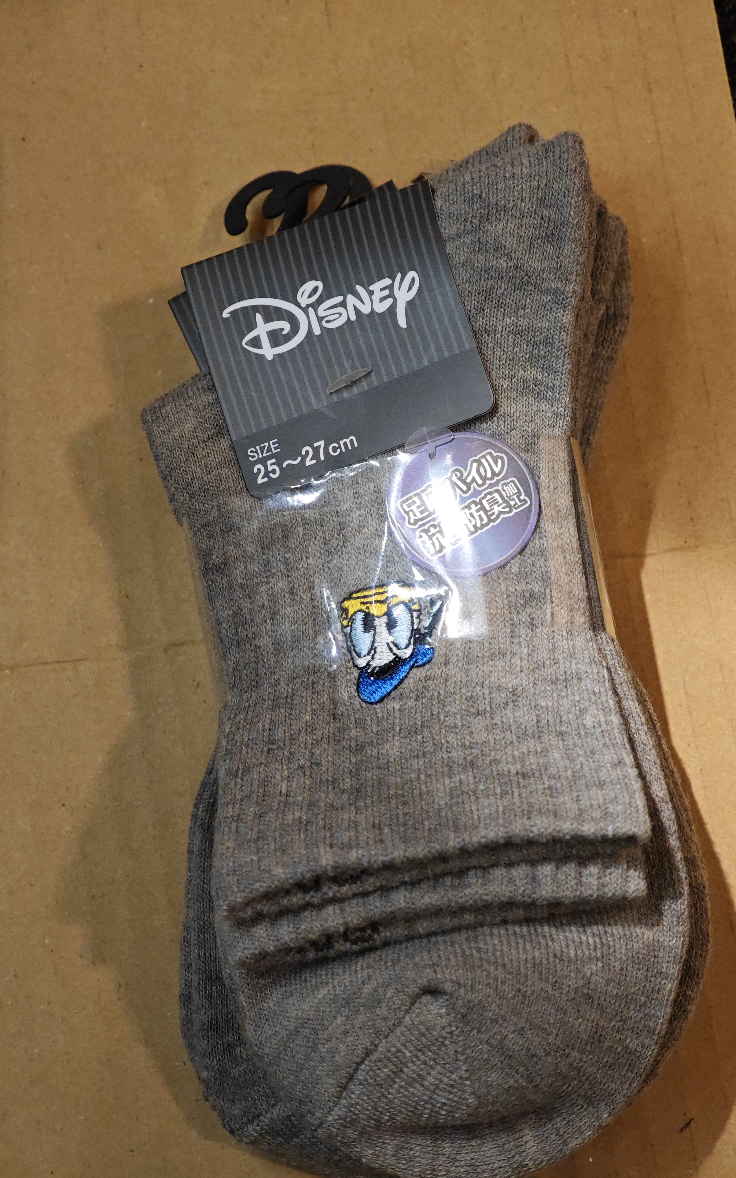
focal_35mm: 80
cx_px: 419
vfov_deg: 25.8
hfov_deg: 16.3
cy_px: 586
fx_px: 2567
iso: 400
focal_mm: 12.28
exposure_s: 1/100
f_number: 1.8
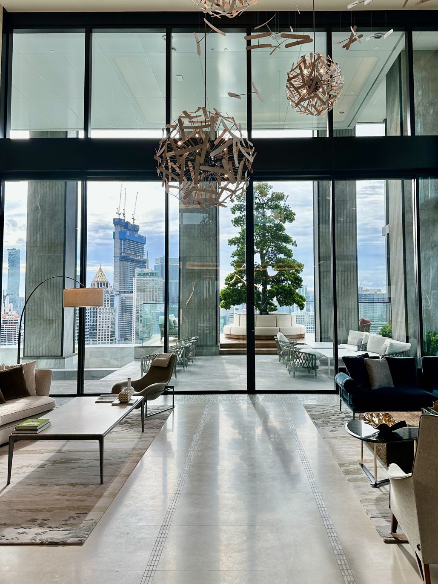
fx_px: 472
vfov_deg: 63.3
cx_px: 245
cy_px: 266
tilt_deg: +5.8
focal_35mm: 28
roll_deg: -0.7
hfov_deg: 49.7
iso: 80
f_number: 1.78
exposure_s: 1/450
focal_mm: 6.86
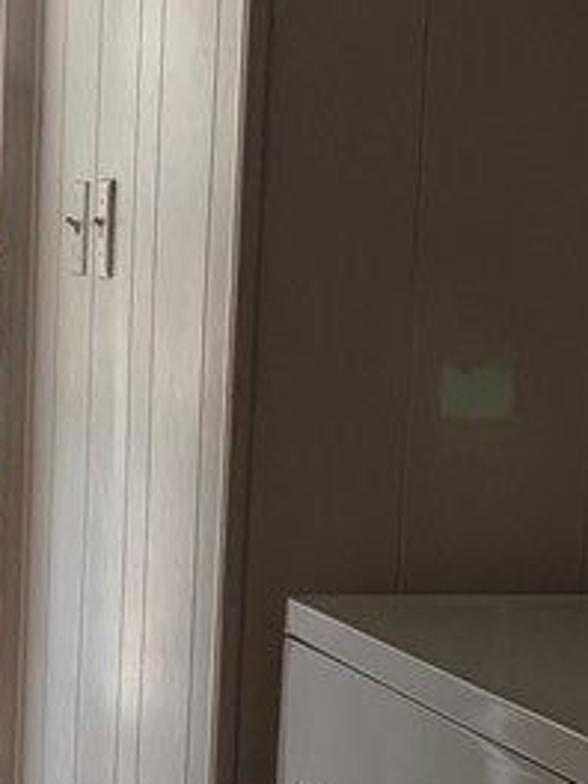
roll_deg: -1.7
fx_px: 2287
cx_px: 196
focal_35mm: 101
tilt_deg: -8.0
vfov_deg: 19.4
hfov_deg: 14.6
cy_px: 540
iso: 160
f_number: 1.6
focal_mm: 5.96
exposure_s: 1/120
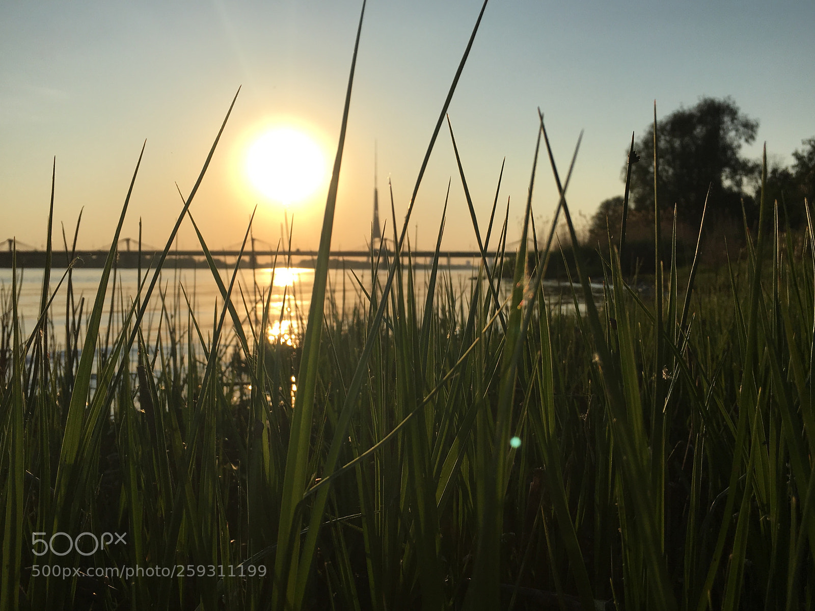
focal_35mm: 29
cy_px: 306
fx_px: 683
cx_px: 408
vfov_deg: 48.2
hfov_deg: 61.7
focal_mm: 4.15
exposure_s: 1/3205
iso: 25
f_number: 2.2
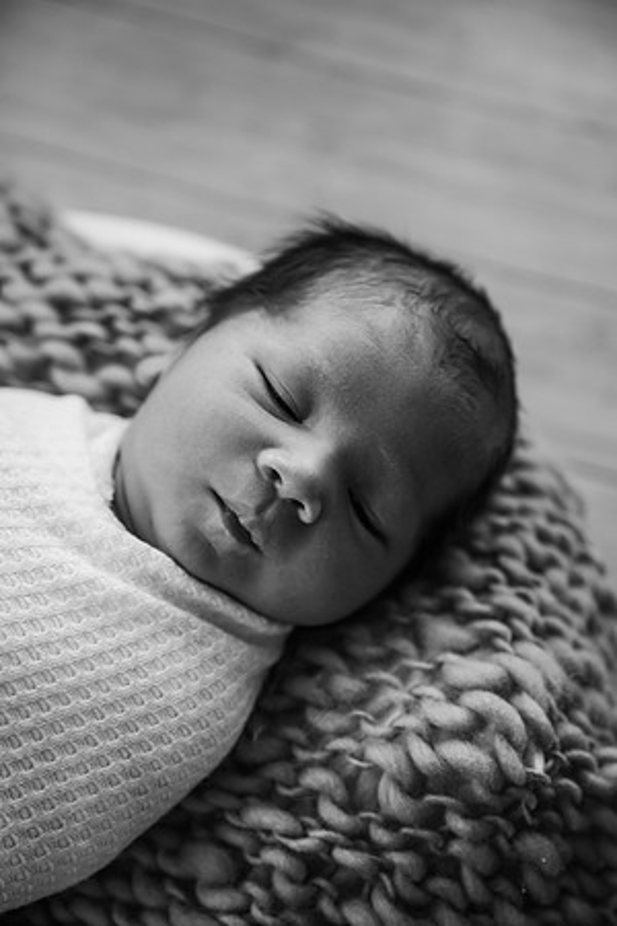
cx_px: 308
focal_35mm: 64
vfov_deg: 31.4
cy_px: 463
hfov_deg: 21.2
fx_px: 1645
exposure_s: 1/250
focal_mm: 64
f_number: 3.5
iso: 500
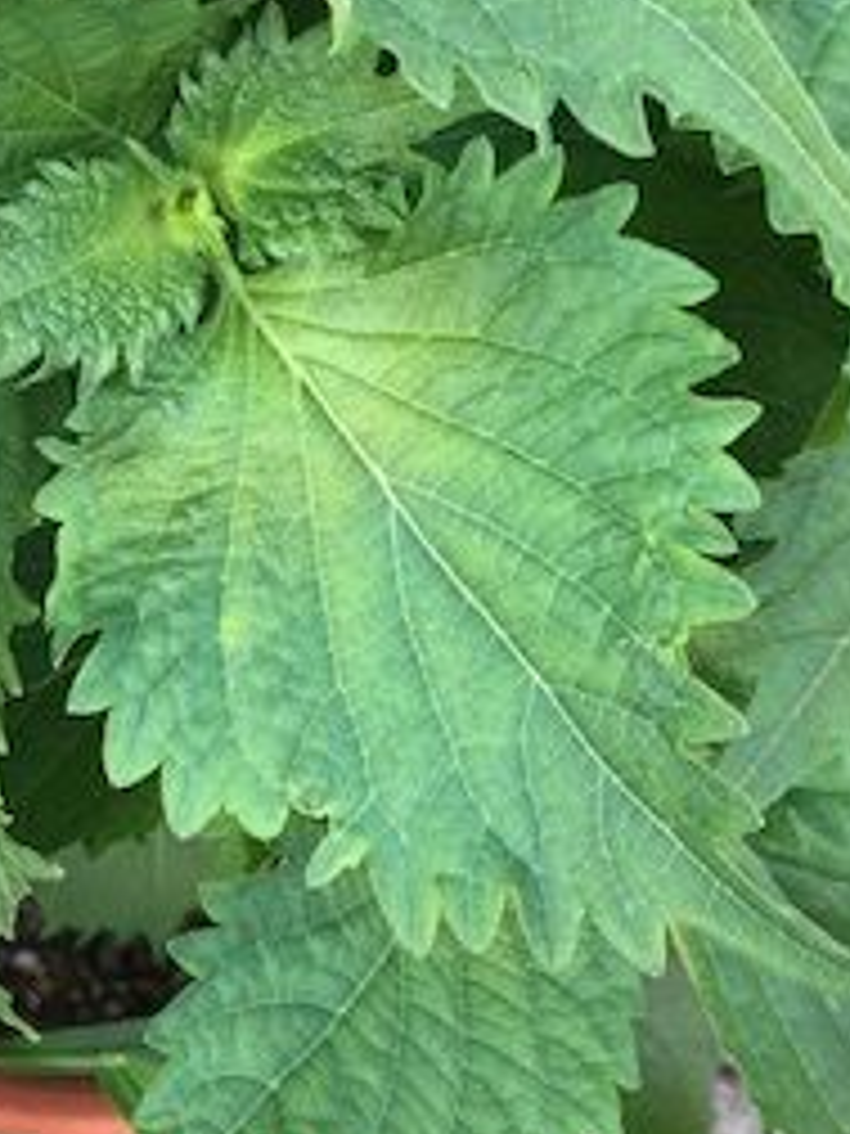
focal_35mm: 71
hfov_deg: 20.4
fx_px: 2325
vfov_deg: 25.5
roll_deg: +0.5
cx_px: 112
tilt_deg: -43.5
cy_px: -104
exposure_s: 1/120
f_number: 1.8
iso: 25
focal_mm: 3.99
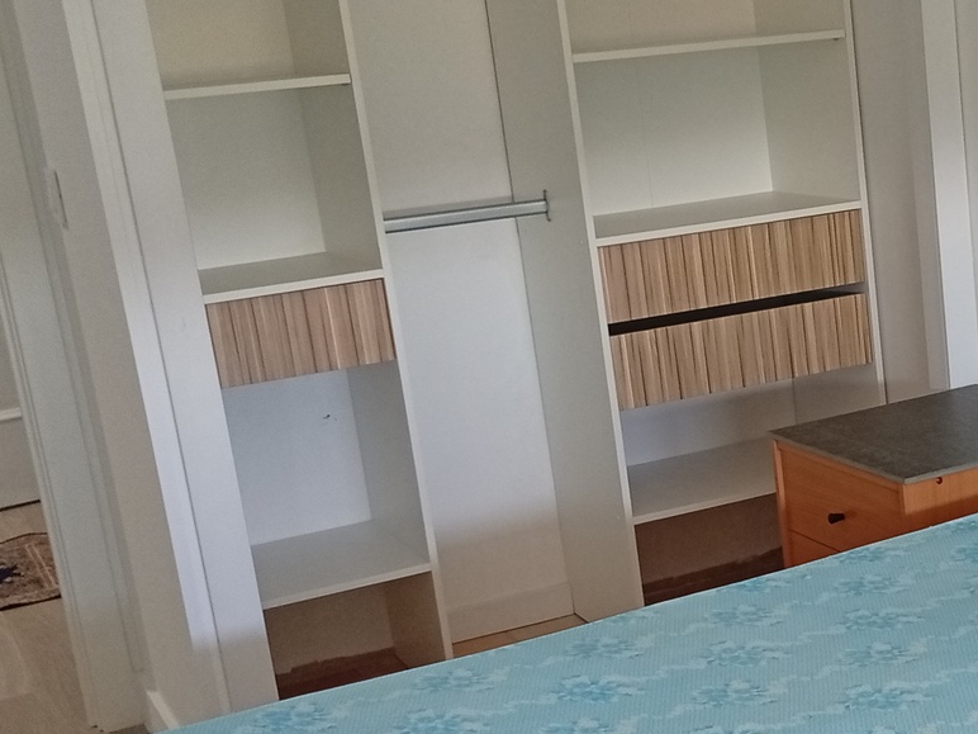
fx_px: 1893
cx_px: 915
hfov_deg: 27.7
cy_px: 494
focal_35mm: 67
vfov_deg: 21.8
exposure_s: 1/50
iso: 173
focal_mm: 3.84
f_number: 1.8
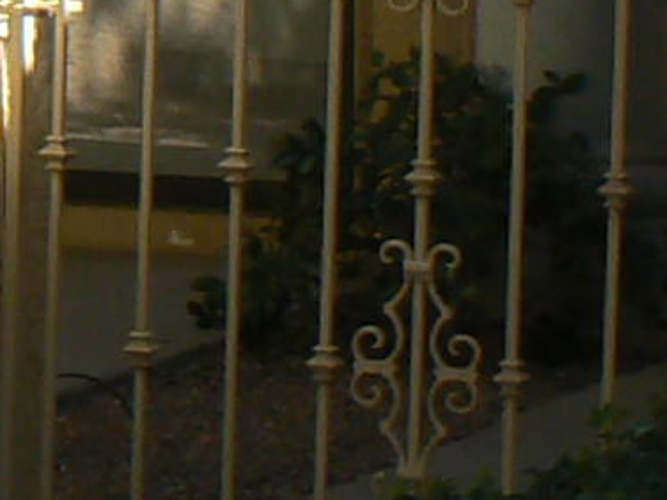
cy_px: -314
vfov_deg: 4.7
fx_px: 5993
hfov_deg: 6.4
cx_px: 208
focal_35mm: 311
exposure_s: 1/160
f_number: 5.6
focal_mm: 6.5
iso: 80
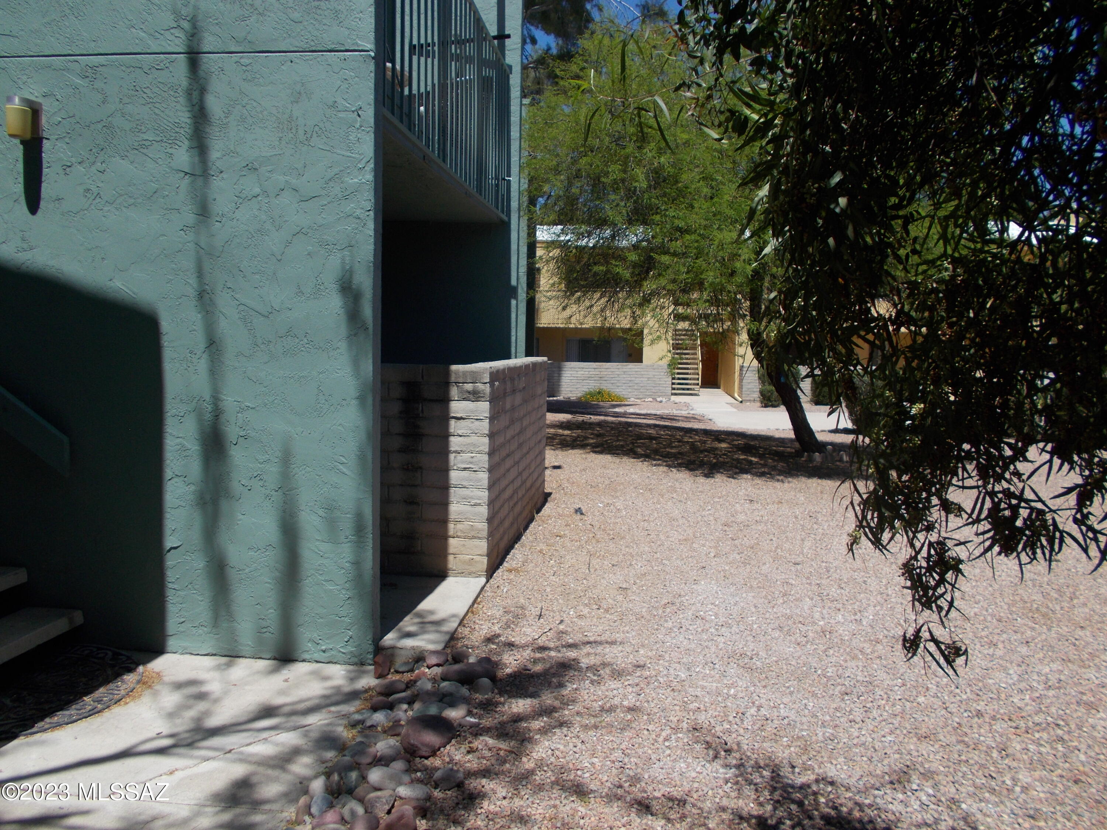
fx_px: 831
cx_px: 554
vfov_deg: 53.1
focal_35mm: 26
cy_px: 415
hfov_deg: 67.3
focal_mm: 4.6
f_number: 8
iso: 80
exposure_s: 1/200
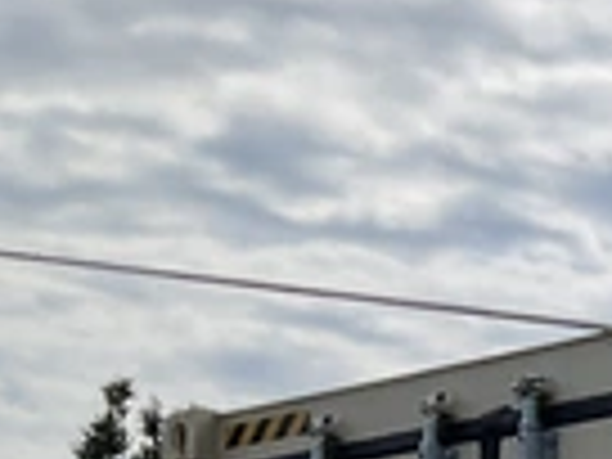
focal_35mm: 160
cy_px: 1037
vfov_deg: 8.6
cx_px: 1539
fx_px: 2829
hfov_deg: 10.4
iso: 25
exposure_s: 1/3534
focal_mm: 3
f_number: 1.8
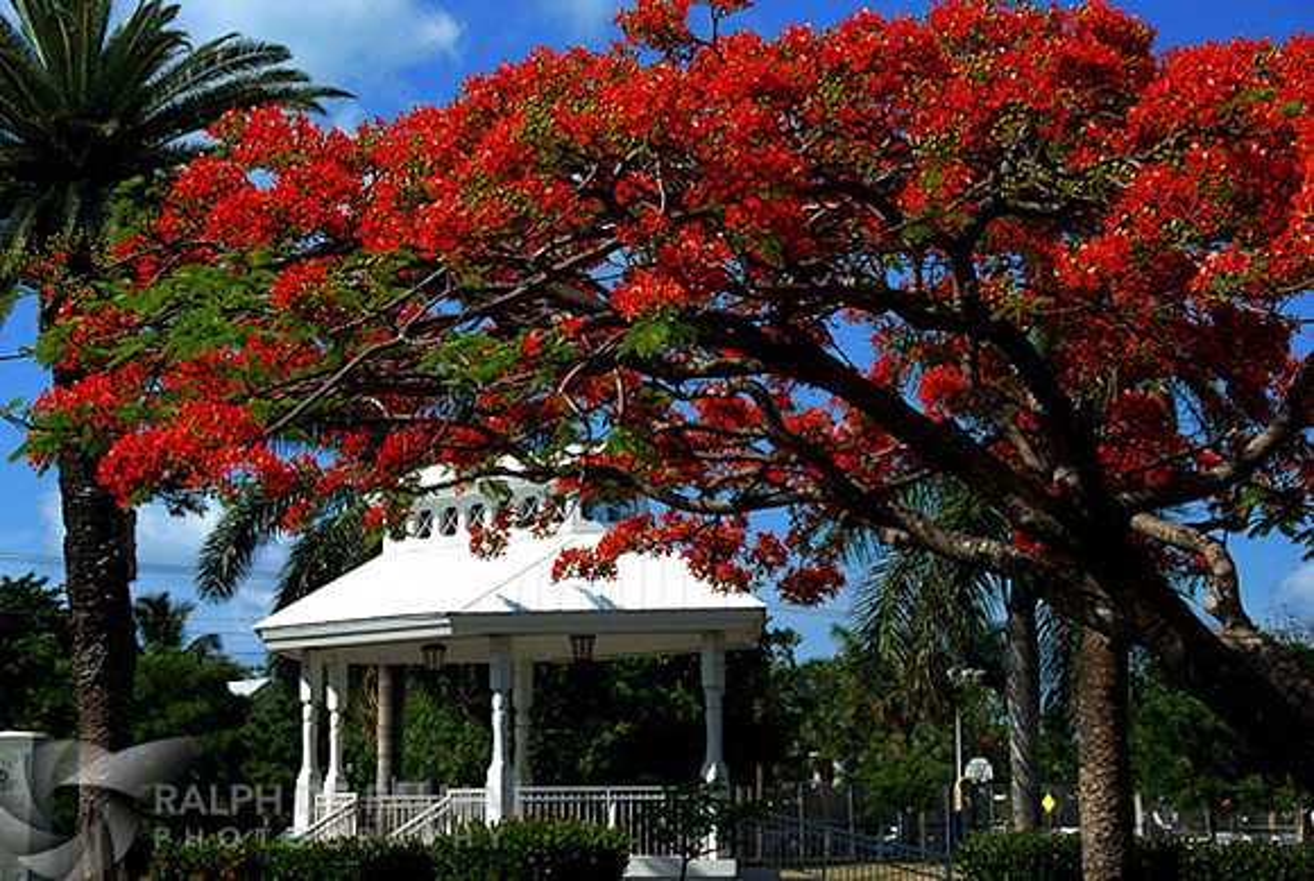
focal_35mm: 78
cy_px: 440
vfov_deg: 17.6
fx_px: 2852
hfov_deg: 25.9
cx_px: 657
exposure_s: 1/250
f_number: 10
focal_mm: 52
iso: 200
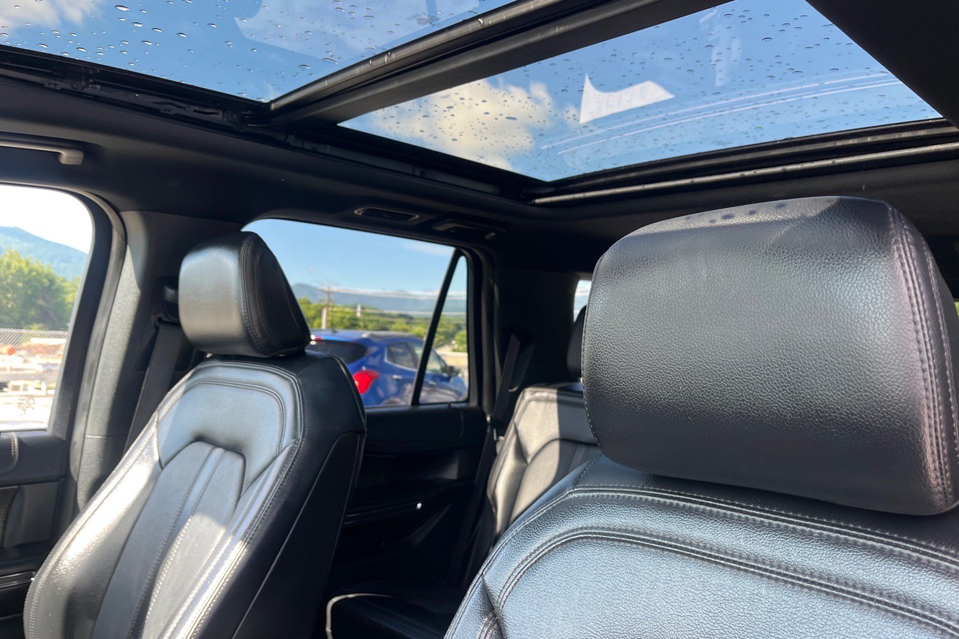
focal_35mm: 28
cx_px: 480
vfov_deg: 46.4
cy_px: 333
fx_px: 746
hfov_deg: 65.5
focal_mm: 5.1
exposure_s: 1/121
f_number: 1.6
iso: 40
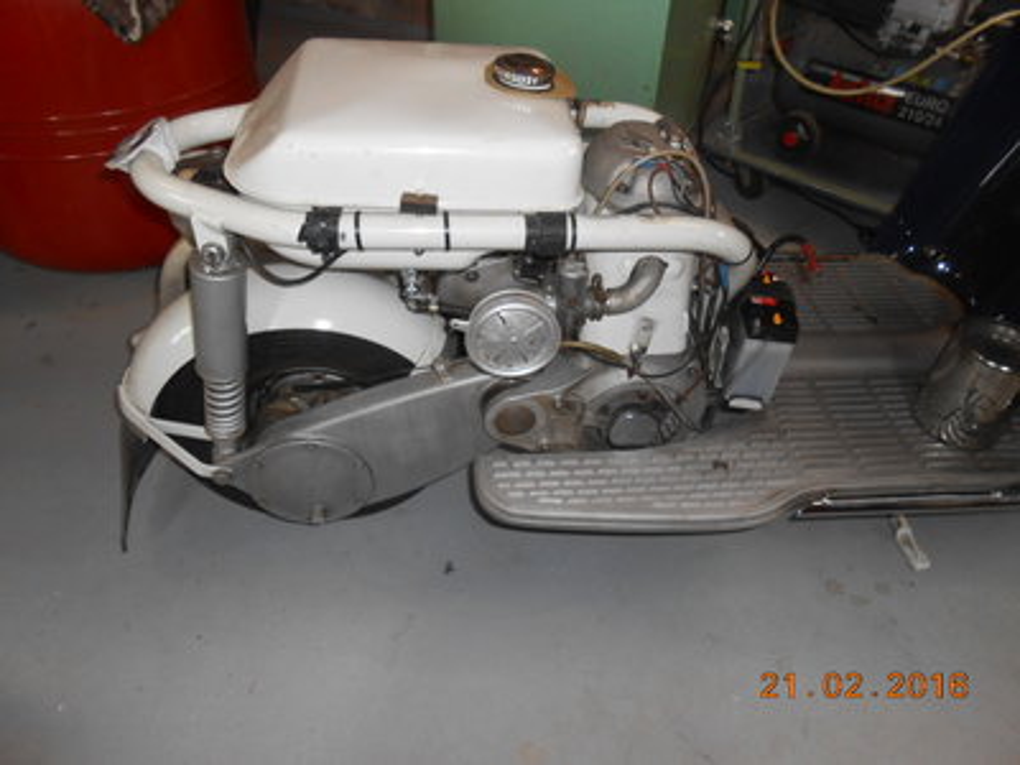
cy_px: 382
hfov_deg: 67.3
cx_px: 510
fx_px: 766
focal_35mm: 26
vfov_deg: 53.1
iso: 200
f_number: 3.5
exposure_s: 1/25
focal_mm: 4.6
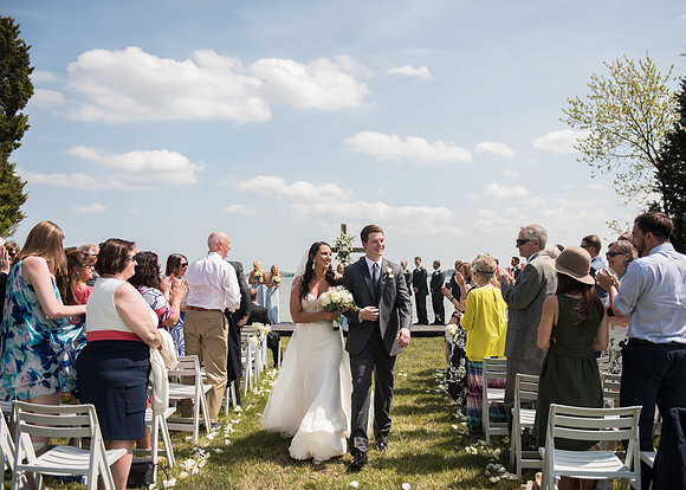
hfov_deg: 60.0
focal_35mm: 31
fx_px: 594
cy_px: 244
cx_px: 355
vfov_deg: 44.8
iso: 160
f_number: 2.8
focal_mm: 29
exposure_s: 1/4000
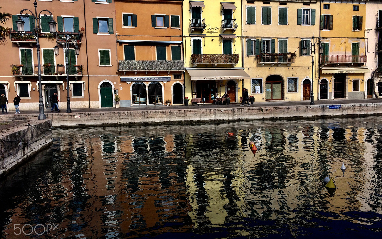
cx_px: 191
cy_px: 117
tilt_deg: -6.6
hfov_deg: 61.2
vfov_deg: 40.6
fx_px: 323
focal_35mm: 31
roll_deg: +1.9
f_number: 2.2
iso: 32
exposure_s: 1/2283
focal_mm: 4.15
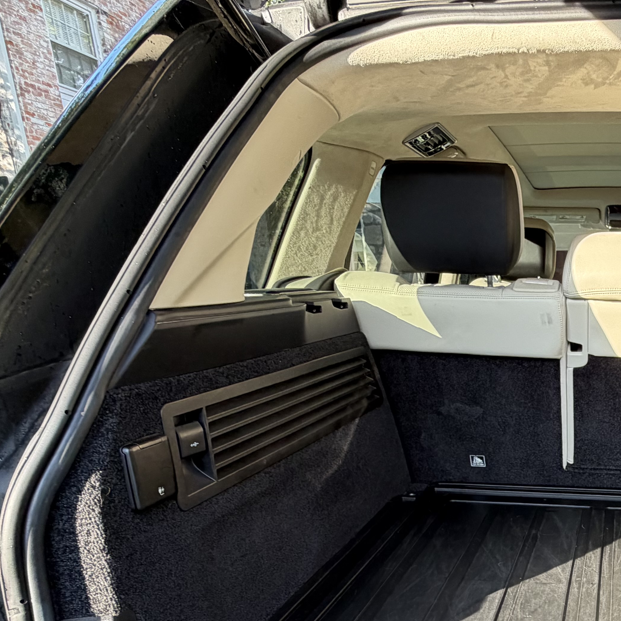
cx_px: 583
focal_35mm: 34
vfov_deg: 45.5
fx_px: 690
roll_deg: +0.7
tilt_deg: -20.7
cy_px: 514
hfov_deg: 43.3
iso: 160
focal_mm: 2.22
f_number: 2.2
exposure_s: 1/121
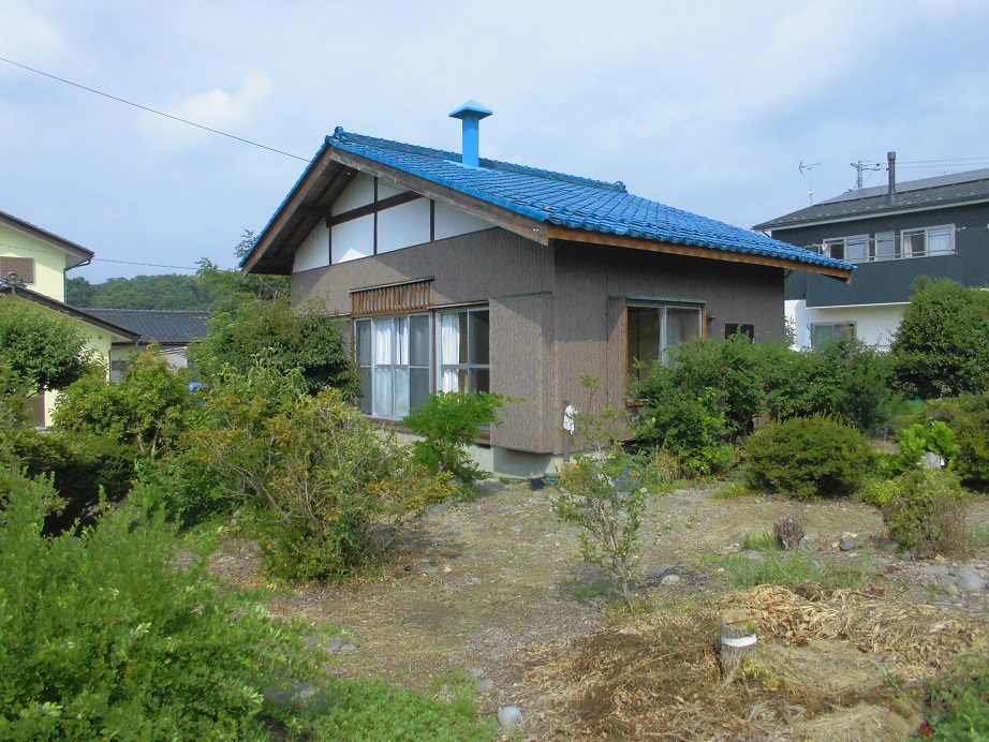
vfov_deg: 53.1
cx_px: 494
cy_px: 371
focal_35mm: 26
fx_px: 743
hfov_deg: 67.3
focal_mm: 4.6
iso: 100
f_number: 3.5
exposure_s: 1/640
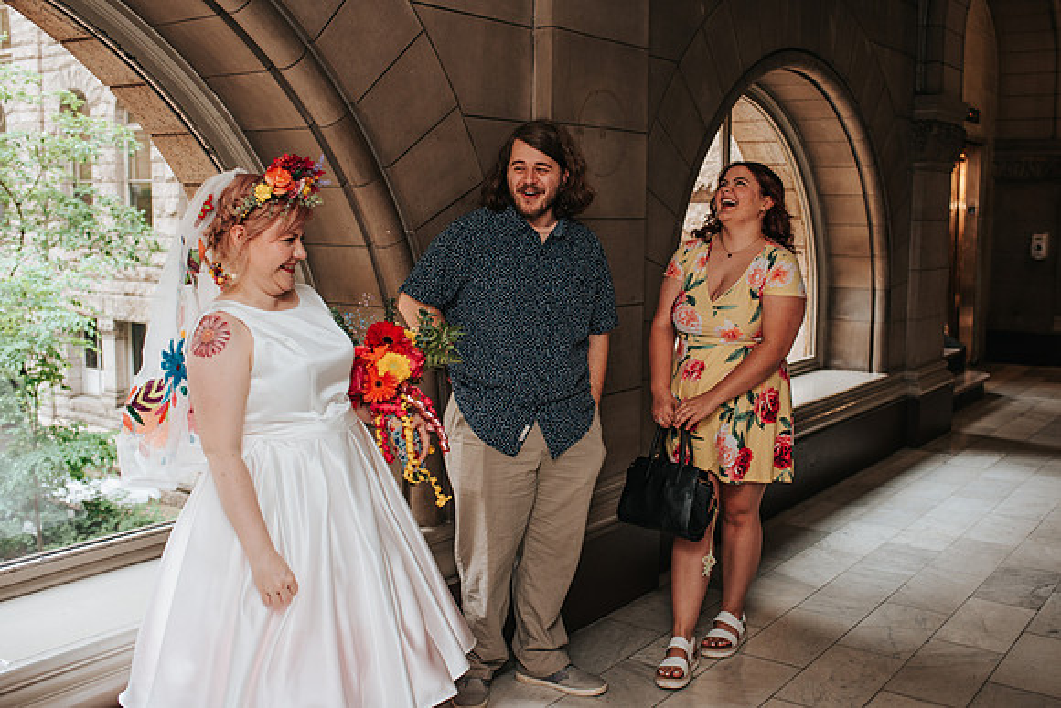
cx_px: 567
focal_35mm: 38
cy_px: 330
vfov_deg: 35.3
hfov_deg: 50.9
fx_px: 1113
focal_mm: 35
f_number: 4
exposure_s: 1/160
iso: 900
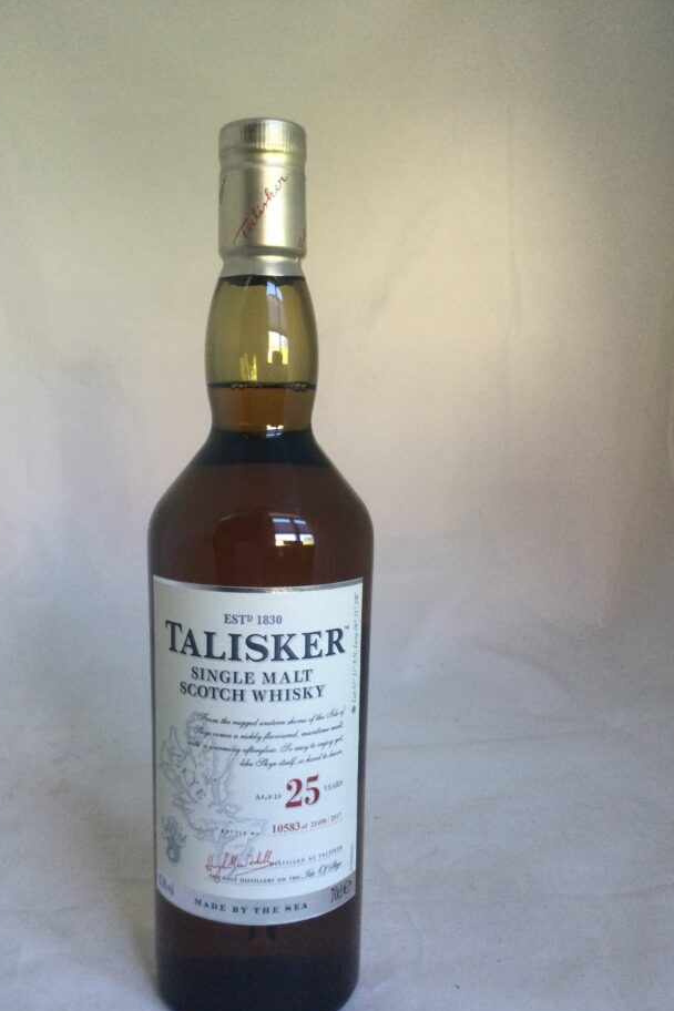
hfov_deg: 39.9
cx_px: 299
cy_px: 515
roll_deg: +0.6
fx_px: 927
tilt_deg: -6.2
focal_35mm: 33
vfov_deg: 57.2
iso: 80
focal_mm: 3.3
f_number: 2.4
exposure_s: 1/33
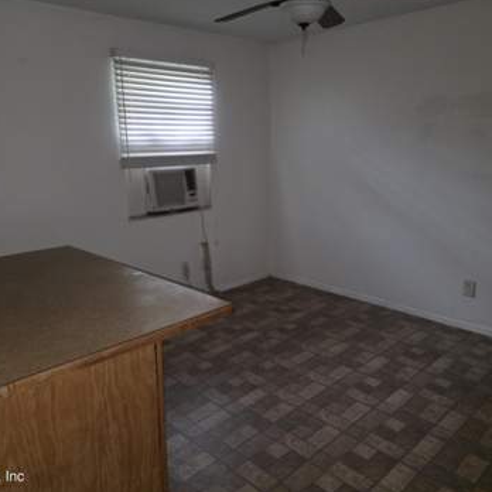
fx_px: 450
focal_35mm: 28
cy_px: 244
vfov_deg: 57.3
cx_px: 232
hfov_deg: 57.3
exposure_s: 1/40
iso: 1250
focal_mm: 6.3
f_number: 1.7
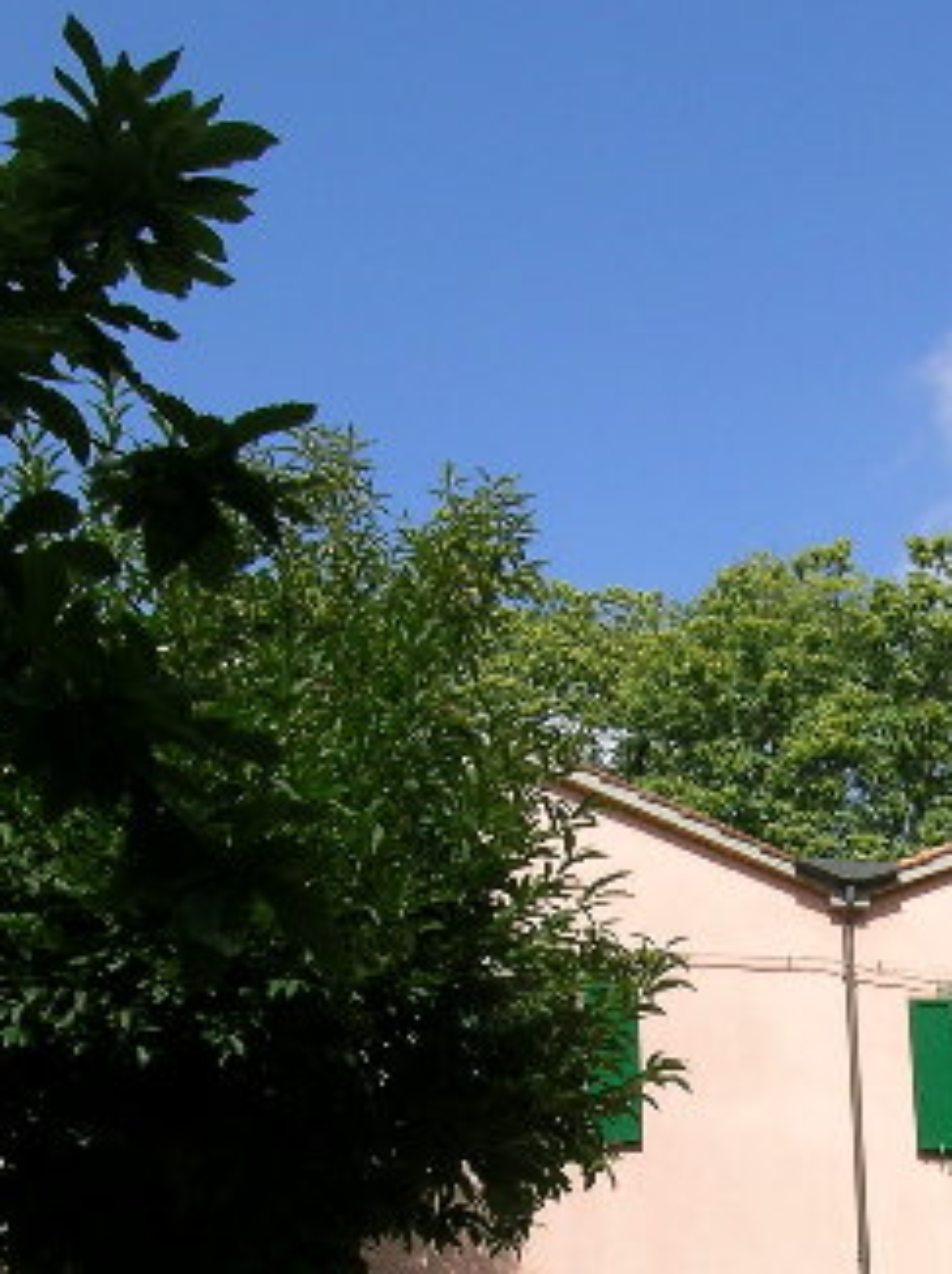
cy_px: 1133
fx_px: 2535
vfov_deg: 27.2
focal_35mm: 69
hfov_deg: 20.7
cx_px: 897
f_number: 6.3
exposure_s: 1/192
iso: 50
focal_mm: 5.8
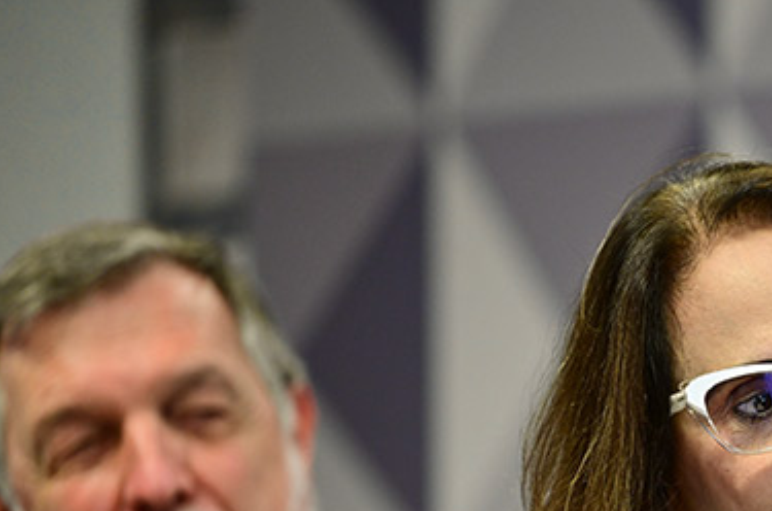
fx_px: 9818
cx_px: 795
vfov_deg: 3.0
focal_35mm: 459
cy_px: 548
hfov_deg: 4.5
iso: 800
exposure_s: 1/125
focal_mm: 200
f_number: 2.8
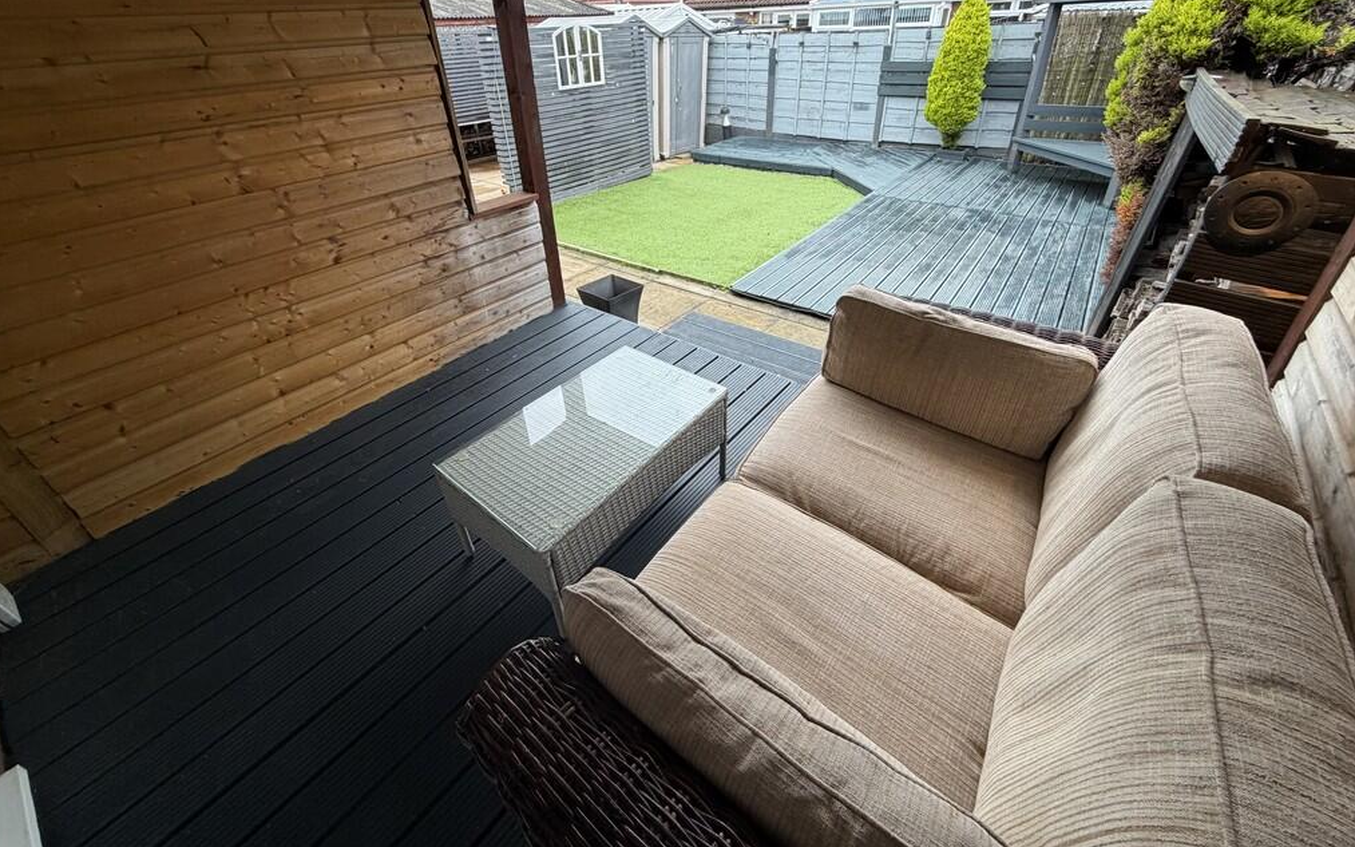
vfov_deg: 73.9
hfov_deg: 101.5
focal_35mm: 15
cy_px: 336
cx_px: 671
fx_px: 554
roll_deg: +2.4
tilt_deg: -29.8
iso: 125
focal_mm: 2.22
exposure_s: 1/100
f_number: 2.2
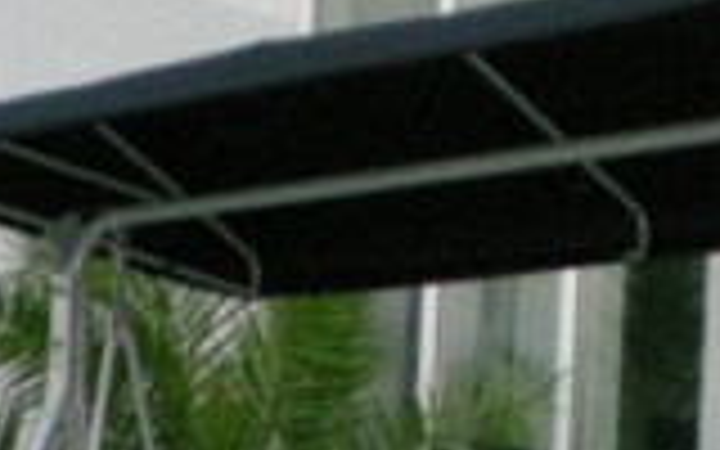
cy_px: 562
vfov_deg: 8.1
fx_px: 3159
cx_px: 261
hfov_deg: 13.0
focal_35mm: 161
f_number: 3.1
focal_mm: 6.3
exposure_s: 1/30
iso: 313
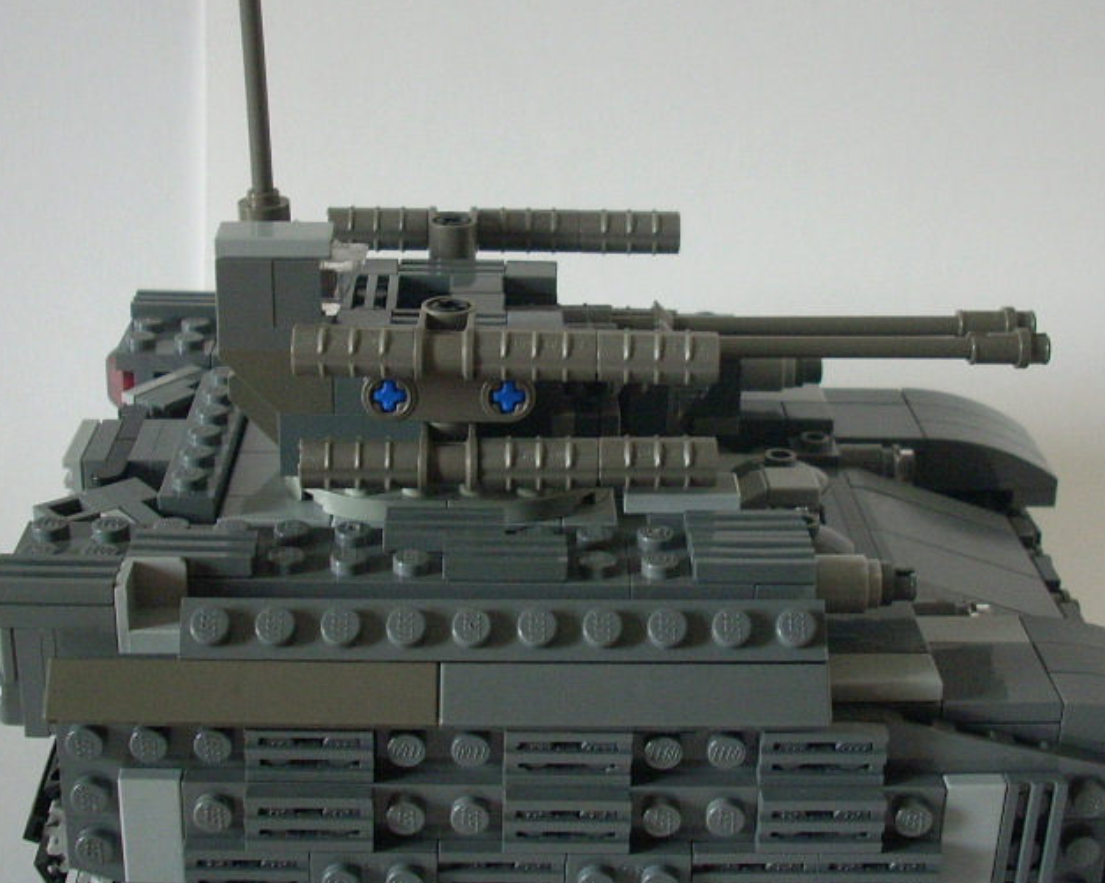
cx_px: 596
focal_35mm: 59
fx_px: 1929
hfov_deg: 32.0
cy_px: 374
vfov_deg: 25.8
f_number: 2.8
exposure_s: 1/26.3
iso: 200
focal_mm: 6.2
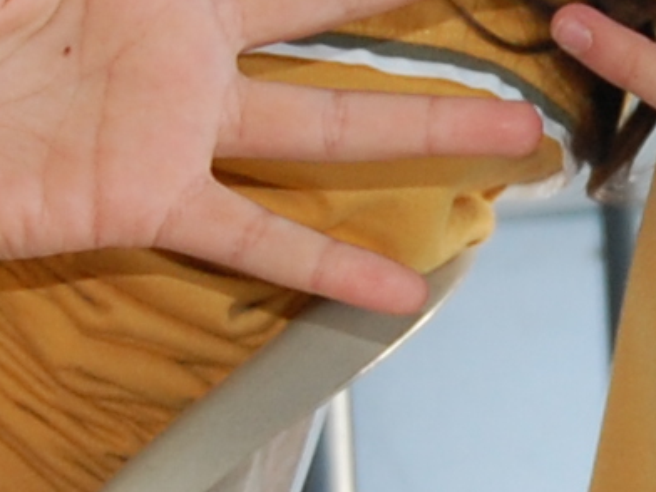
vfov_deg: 4.3
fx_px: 6494
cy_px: 251
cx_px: 735
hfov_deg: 5.8
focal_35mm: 343
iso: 400
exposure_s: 1/100
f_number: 4.5
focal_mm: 31
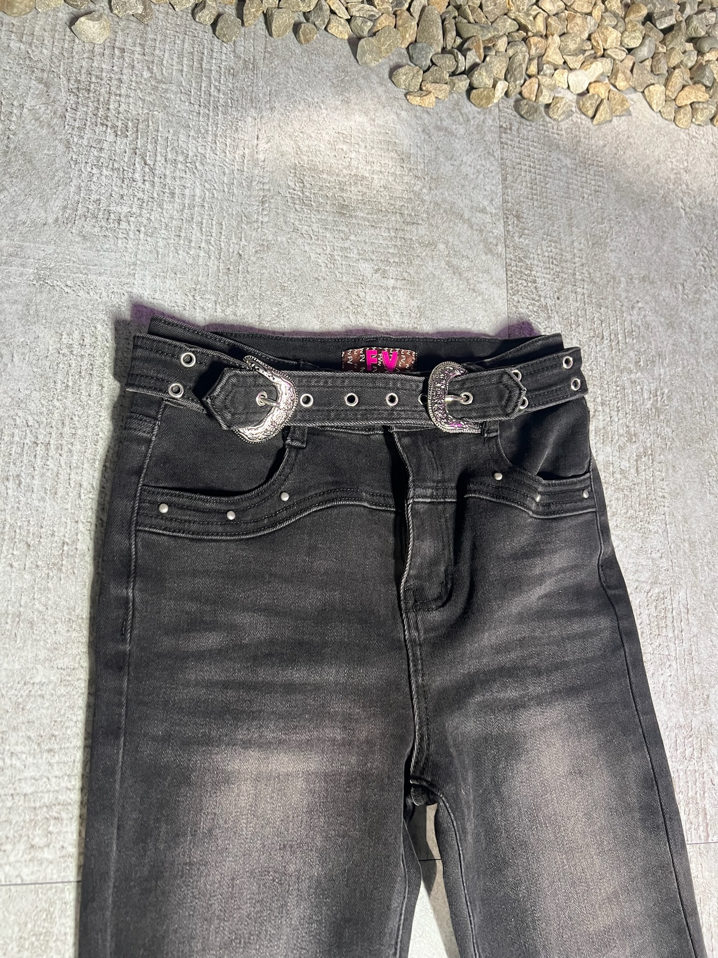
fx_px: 719
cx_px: 359
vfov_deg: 67.3
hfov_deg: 53.1
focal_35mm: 26
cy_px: 479
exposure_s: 1/60
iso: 160
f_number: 1.5
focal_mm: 5.7
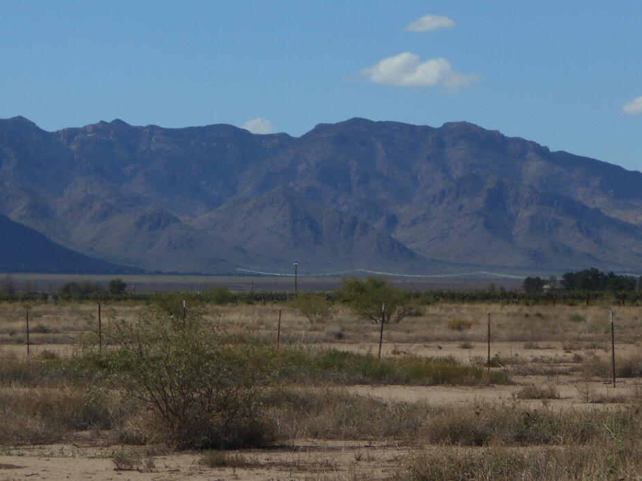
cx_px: 211
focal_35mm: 192
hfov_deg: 10.3
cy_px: 104
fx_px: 3561
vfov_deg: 7.7
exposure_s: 1/800
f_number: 6
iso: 80
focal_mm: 20.1
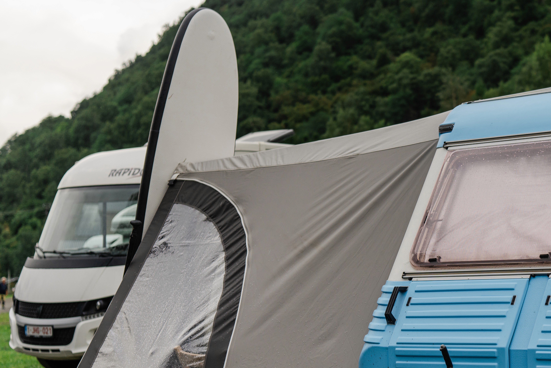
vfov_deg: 17.7
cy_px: 236
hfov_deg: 25.5
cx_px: 494
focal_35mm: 77
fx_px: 1178
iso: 100
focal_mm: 35
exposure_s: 1/1000
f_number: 2
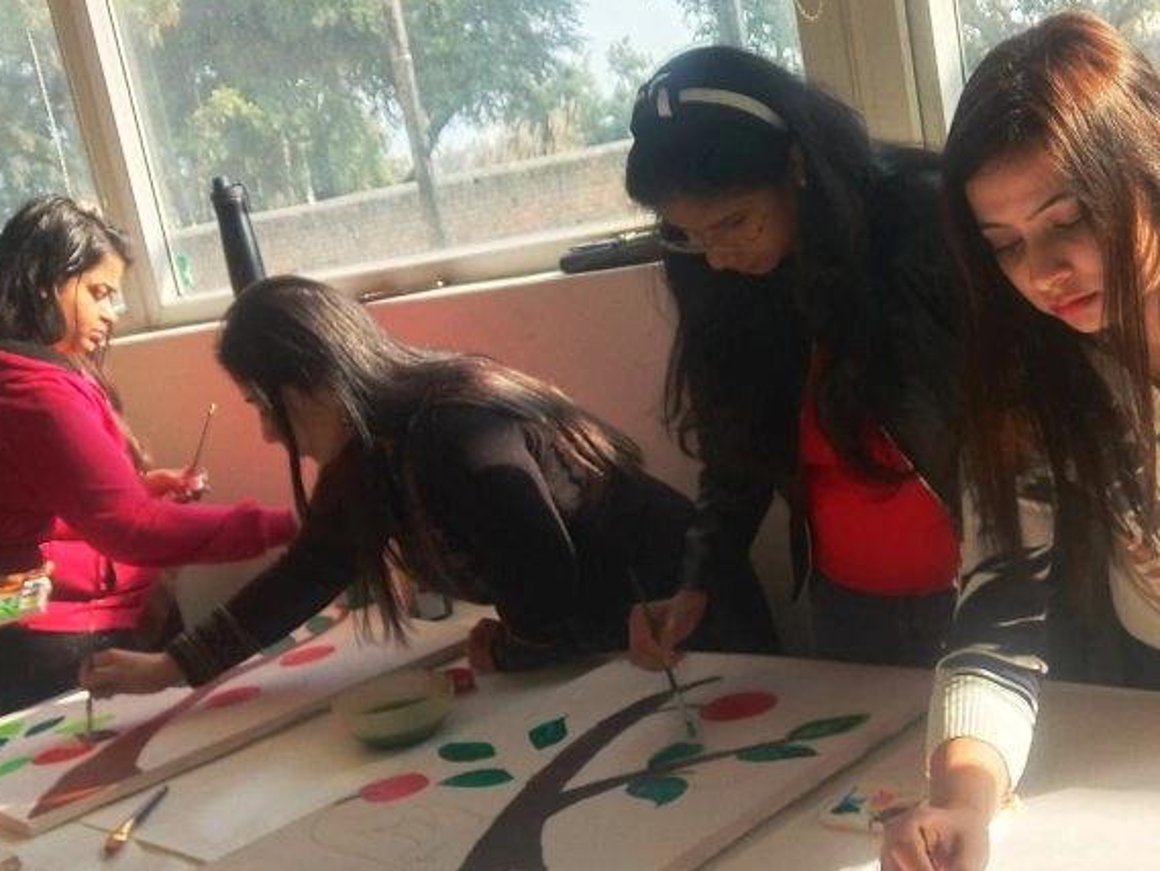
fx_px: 1810
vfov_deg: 26.9
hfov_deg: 35.5
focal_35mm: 54
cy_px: 581
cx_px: 557
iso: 135
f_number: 1.8
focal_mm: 3.95
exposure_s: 1/546
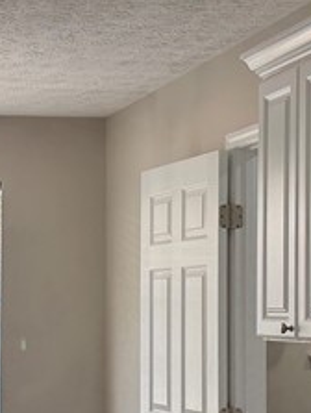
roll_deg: -0.9
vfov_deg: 17.8
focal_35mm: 110
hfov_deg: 13.1
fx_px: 1314
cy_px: 282
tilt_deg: +0.6
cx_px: -78
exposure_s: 1/174
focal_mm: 6.76
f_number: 1.78
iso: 125
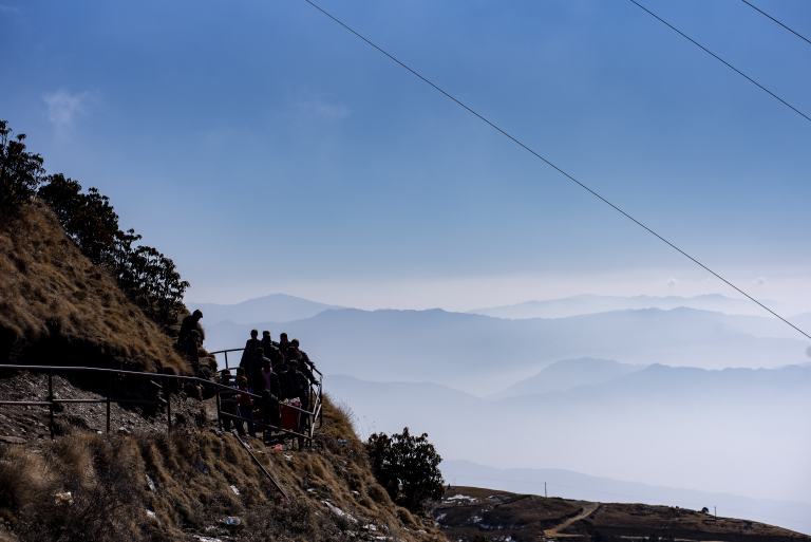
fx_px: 1938
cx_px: 406
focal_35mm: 86
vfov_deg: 15.9
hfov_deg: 23.6
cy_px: 271
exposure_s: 1/3200
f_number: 5.6
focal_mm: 86
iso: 125
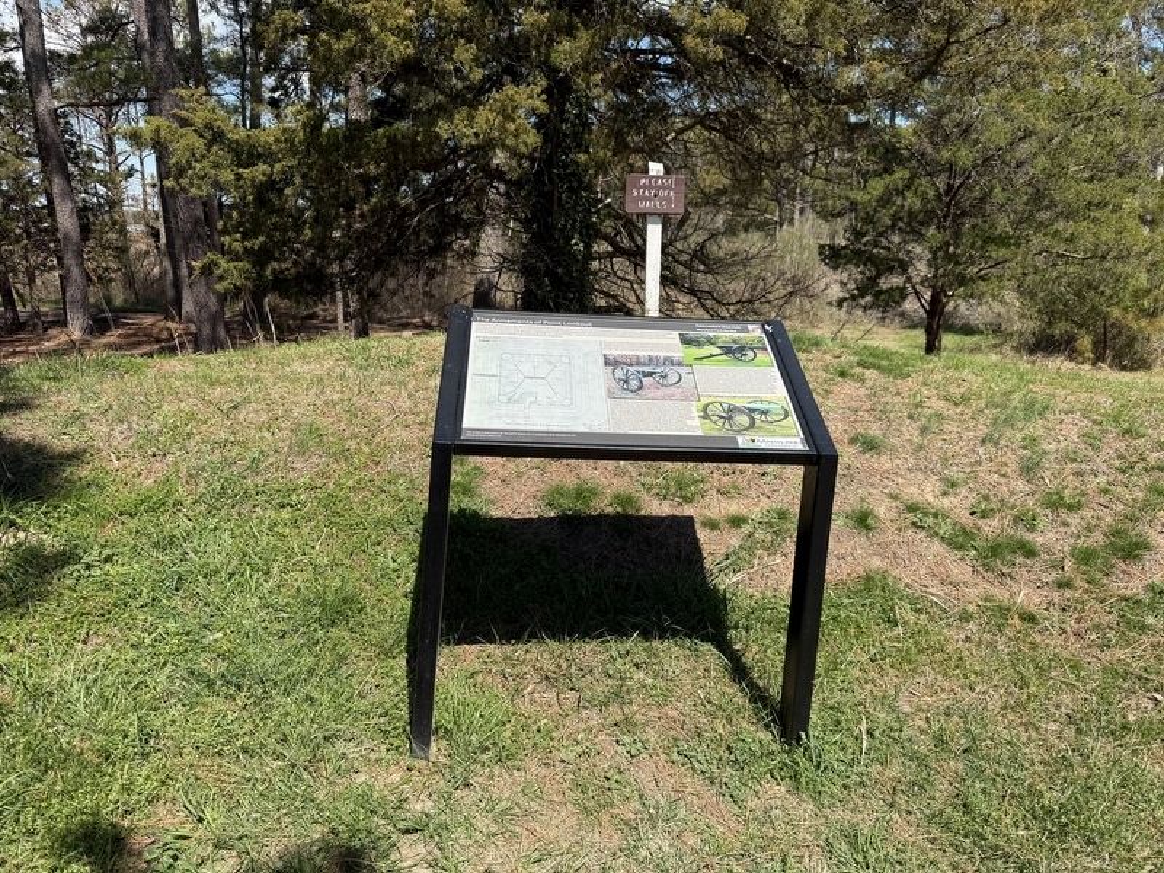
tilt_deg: -10.3
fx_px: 807
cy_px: 436
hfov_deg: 71.6
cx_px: 582
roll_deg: +1.0
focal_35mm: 24
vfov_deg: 56.8
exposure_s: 1/3279
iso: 80
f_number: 1.78
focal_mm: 6.76
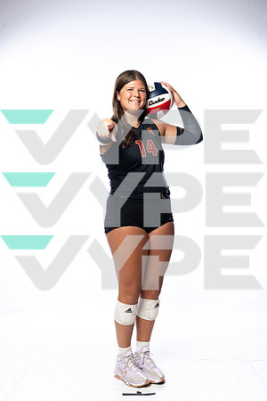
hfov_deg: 27.0
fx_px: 556
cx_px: 134
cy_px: 200
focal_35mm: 50
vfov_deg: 39.6
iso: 640
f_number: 5.6
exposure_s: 1/250
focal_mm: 50
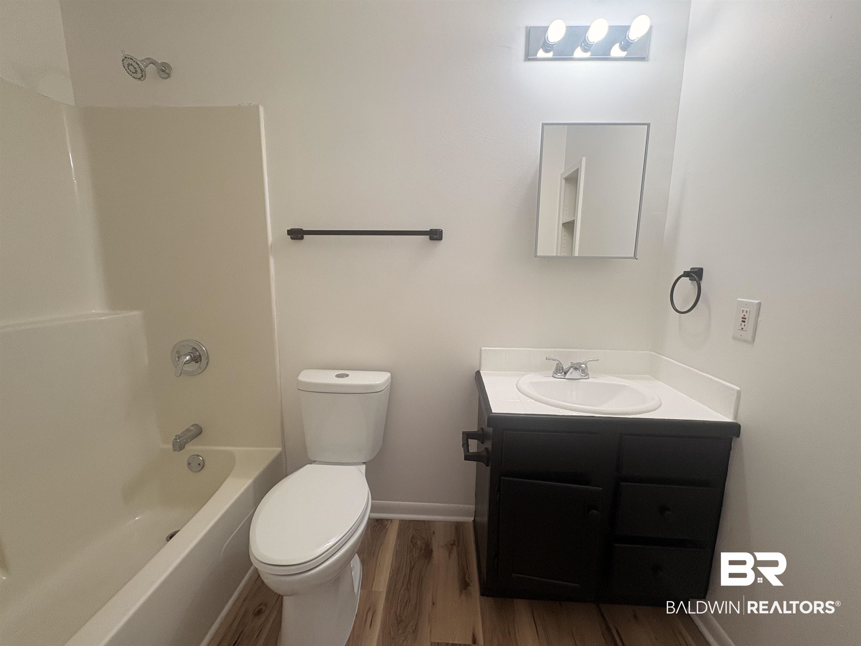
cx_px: 430
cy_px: 323
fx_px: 348
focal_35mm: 14
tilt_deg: -9.8
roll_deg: -0.7
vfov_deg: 85.7
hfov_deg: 102.1
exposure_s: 1/120
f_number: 2.2
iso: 200
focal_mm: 2.22
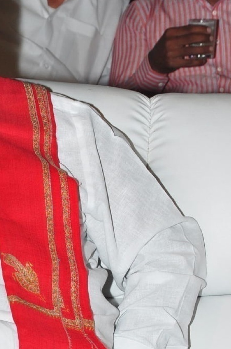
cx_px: -18
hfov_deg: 5.4
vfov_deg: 8.2
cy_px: 339
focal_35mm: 251
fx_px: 2424
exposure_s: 1/125
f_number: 11
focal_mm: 70
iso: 400
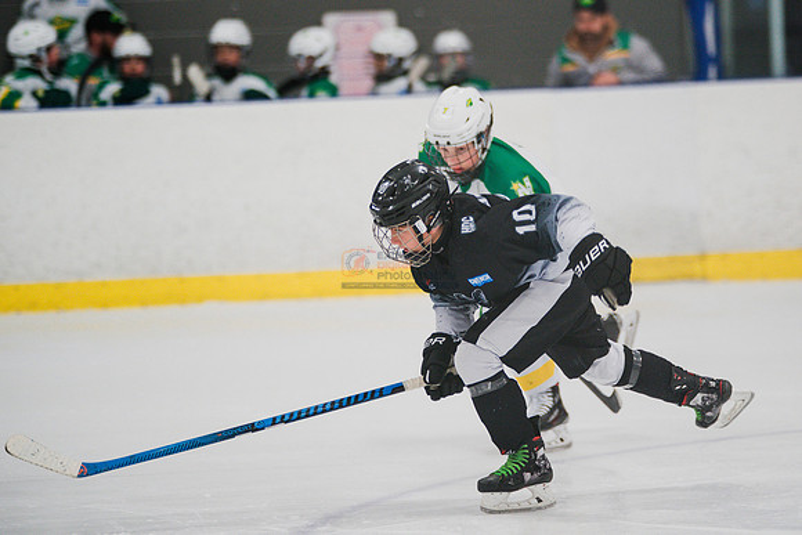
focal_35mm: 222
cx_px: 448
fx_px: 4955
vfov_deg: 6.2
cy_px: 241
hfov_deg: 9.3
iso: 3200
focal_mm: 197
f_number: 3.2
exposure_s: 1/800
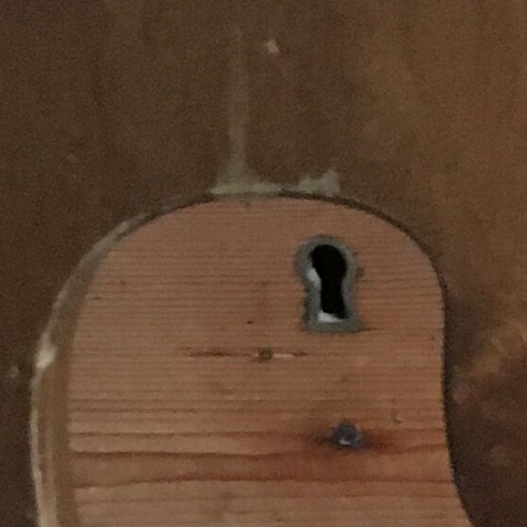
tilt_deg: -39.0
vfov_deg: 8.6
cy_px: 1250
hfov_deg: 9.1
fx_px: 3186
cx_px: 876
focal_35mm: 185
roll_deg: +1.6
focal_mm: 4.15
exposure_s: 1/17
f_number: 2.2
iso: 500
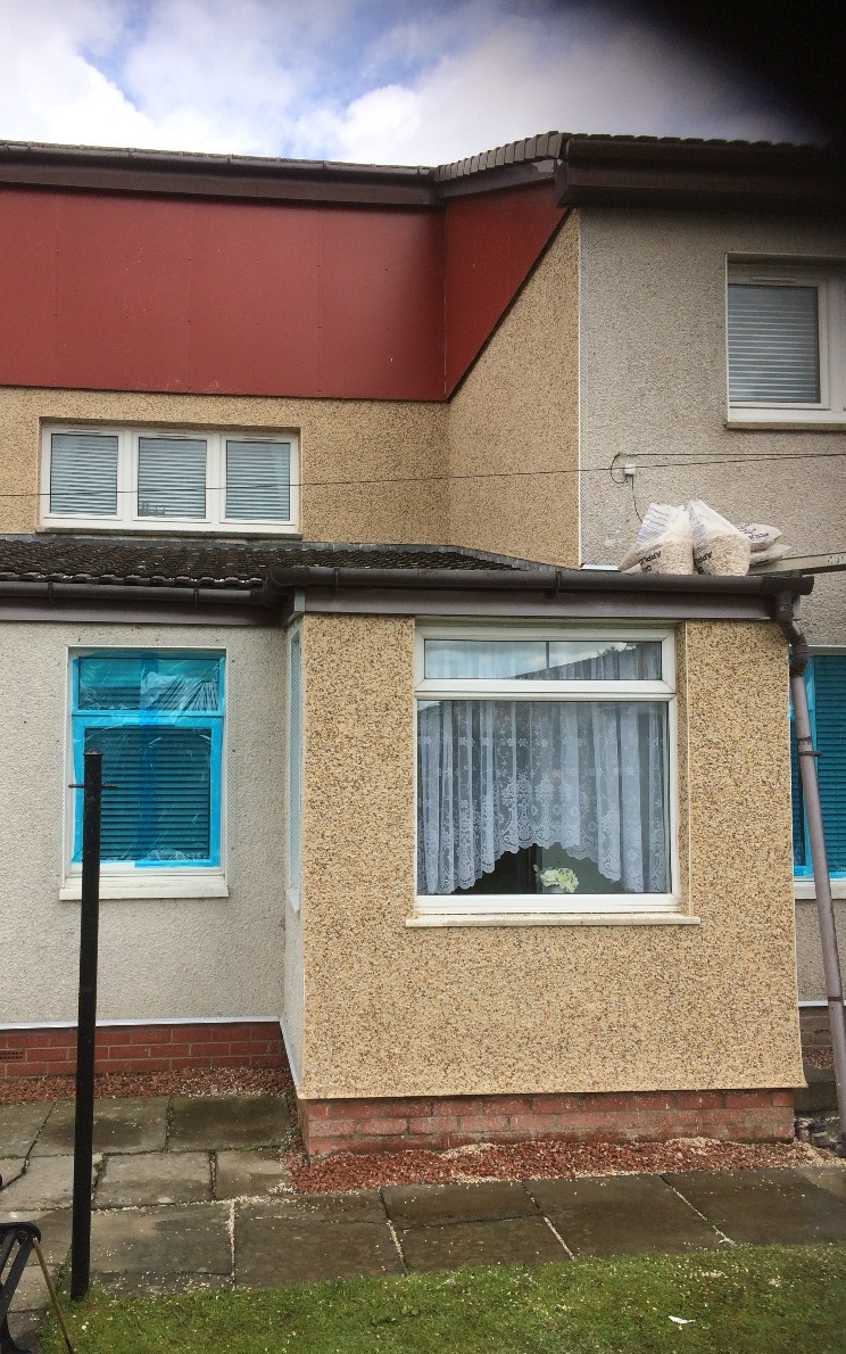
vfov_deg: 61.2
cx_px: 364
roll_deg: +0.2
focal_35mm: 31
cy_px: 677
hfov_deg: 40.5
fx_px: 1143
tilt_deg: +3.6
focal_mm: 4.15
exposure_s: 1/1172
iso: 32
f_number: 2.2
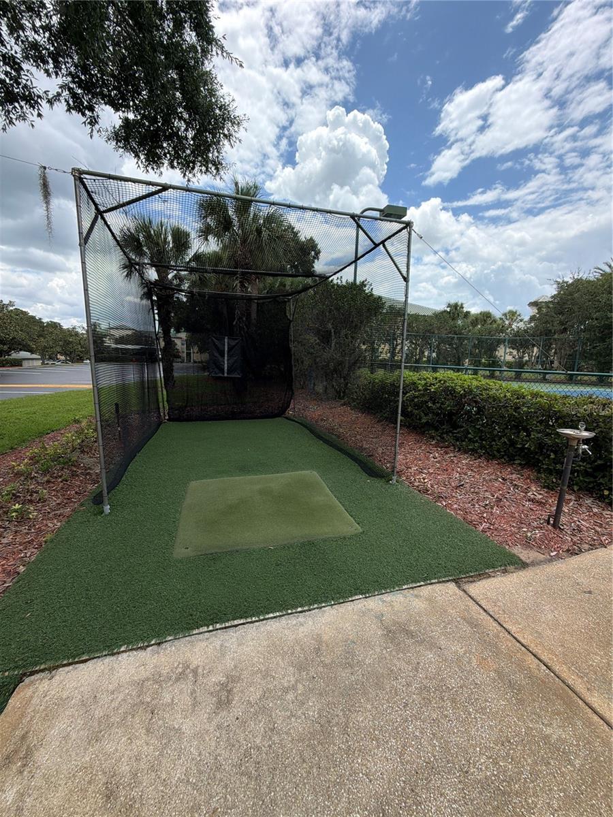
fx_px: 331
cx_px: 306
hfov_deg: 85.7
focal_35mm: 14
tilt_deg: -8.0
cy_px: 408
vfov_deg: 102.1
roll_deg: -2.1
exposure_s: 1/770
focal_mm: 2.22
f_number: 2.2
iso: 25
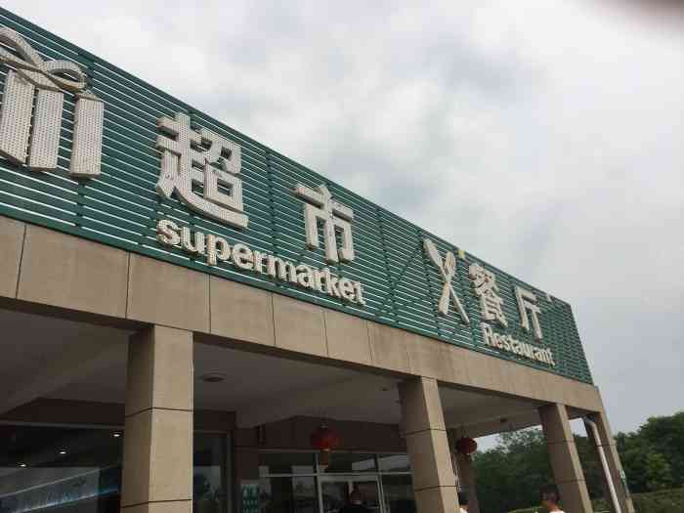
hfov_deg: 61.7
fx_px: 573
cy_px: 256
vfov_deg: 48.2
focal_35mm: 29
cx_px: 342
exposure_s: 1/430
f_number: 2.2
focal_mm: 4.15
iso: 32
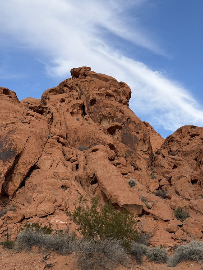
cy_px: 135
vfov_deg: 39.7
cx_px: 102
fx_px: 375
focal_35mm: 48
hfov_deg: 30.3
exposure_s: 1/3534
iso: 64
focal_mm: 6.76
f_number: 1.78
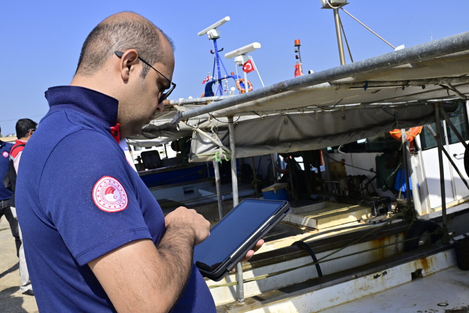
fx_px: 456
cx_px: 234
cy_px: 156
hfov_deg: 54.4
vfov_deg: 37.8
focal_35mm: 35
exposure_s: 1/800
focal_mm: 35
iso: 640
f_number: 14
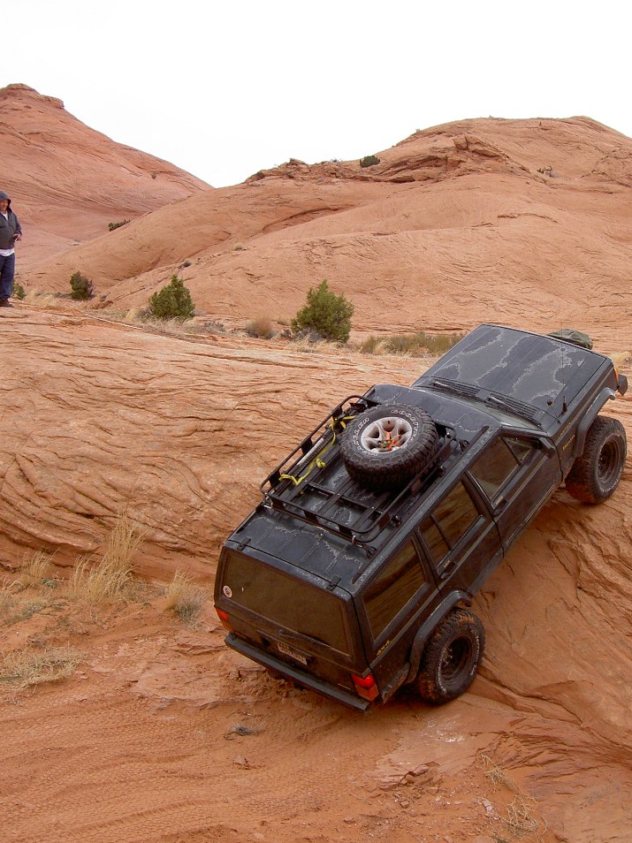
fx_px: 1291
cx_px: 374
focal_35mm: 53
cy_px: 423
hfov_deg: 27.5
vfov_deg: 36.2
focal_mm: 8
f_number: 4.7
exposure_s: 1/160
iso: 100
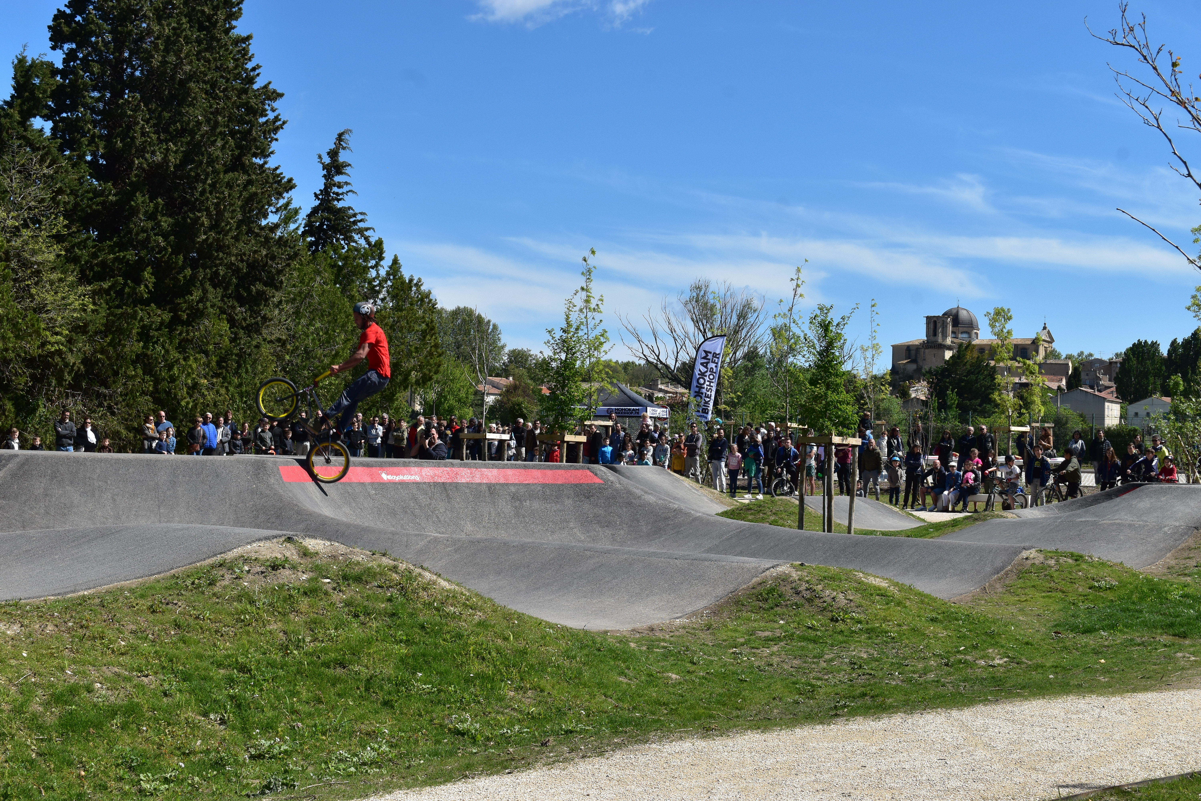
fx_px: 1751
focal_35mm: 52
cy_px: 400
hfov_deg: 37.9
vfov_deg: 25.8
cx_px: 600
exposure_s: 1/500
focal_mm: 35
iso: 400
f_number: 11
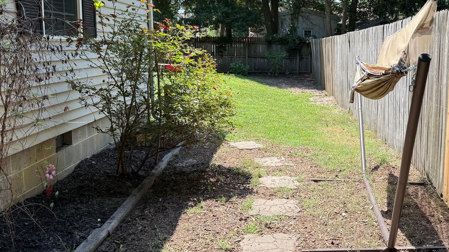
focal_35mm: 41
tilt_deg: -6.1
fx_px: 488
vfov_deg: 28.9
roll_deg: -0.8
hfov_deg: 48.7
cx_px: 291
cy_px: 95
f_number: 1.78
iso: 80
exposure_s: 1/1292
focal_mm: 6.76
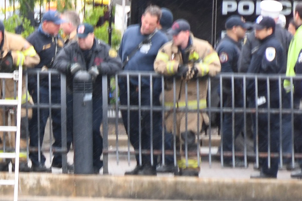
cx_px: -176
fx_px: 6518
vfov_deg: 1.8
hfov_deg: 2.6
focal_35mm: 777
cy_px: 273
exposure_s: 1/60
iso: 400
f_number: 5.6
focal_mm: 130
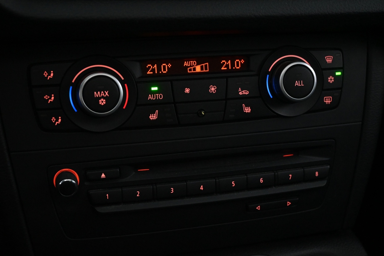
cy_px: 128
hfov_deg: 40.0
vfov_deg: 27.3
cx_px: 192
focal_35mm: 50
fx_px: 528
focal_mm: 33
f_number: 5
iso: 5000
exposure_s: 1/50
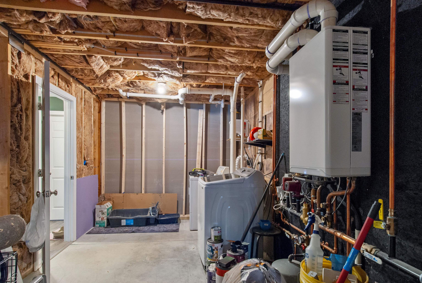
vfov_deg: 67.5
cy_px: 142
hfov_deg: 89.9
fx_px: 211
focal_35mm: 18
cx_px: 211
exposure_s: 1.8
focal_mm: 12
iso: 200
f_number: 10
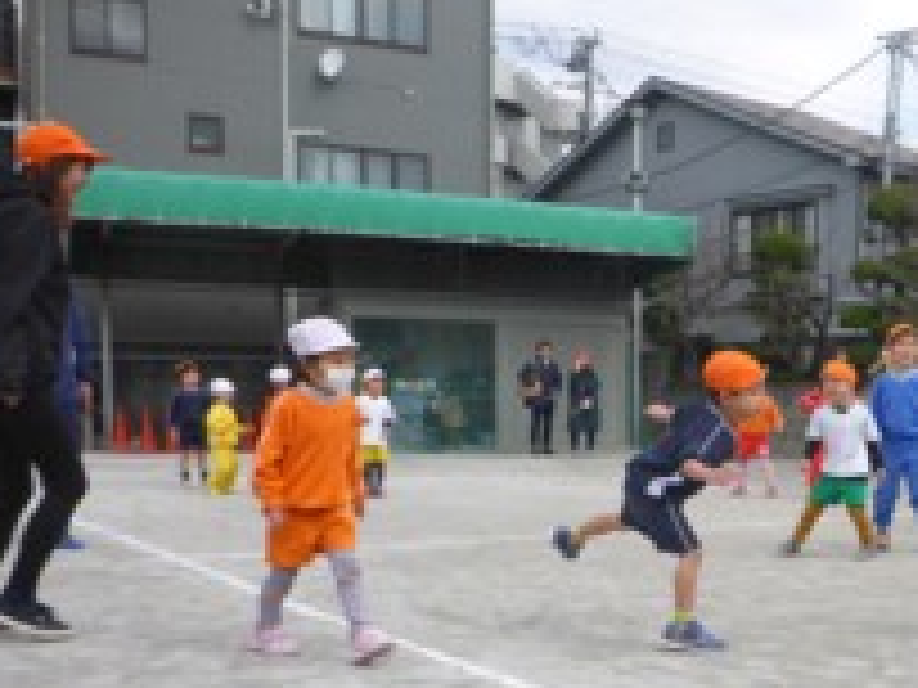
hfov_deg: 37.7
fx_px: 1273
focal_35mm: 48
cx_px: 783
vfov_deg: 29.9
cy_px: 499
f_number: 3.3
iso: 100
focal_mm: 4.9
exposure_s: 1/800
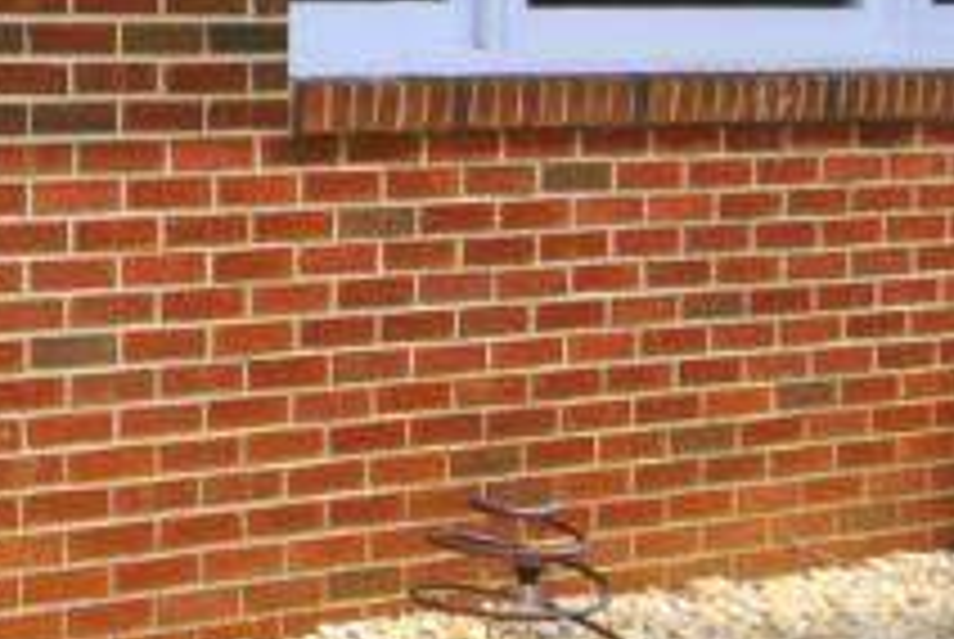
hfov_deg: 17.1
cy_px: 76
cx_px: -549
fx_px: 2813
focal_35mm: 106
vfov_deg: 12.9
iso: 100
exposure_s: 1/200
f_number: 7.1
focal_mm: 10
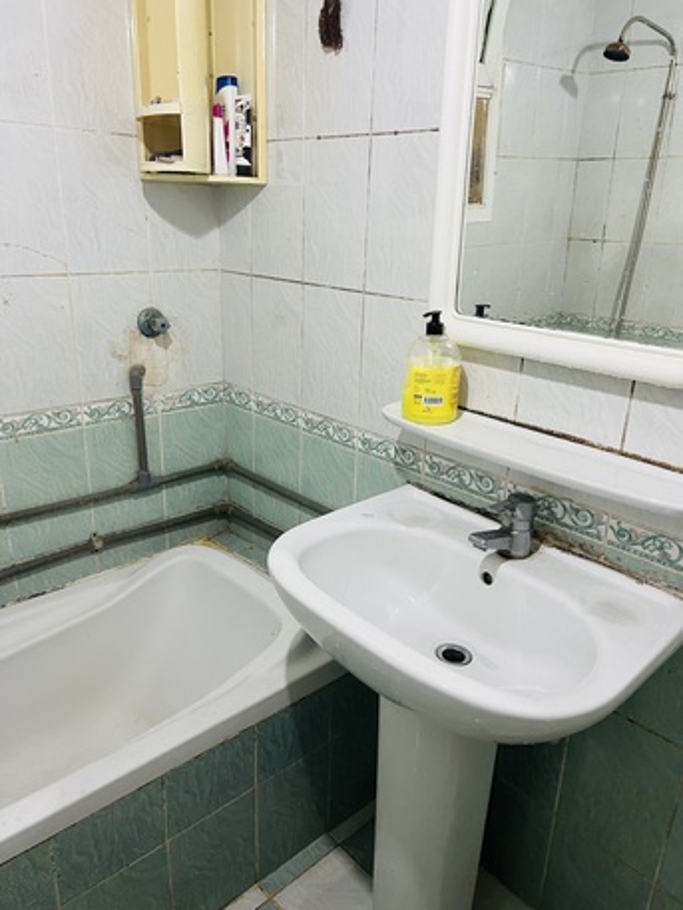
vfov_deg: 67.3
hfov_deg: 53.1
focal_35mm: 26
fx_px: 684
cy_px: 455
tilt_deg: -19.0
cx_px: 342
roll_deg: -2.7
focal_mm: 5.7
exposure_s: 1/60
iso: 160
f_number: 1.5
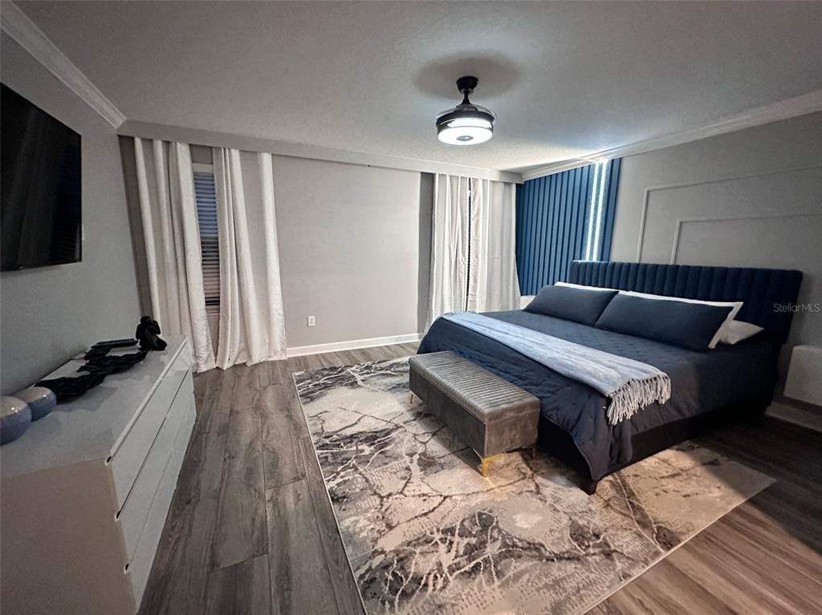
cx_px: 411
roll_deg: -0.8
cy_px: 308
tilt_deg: -9.7
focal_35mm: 14
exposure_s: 1/60
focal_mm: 2.22
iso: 800
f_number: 2.2
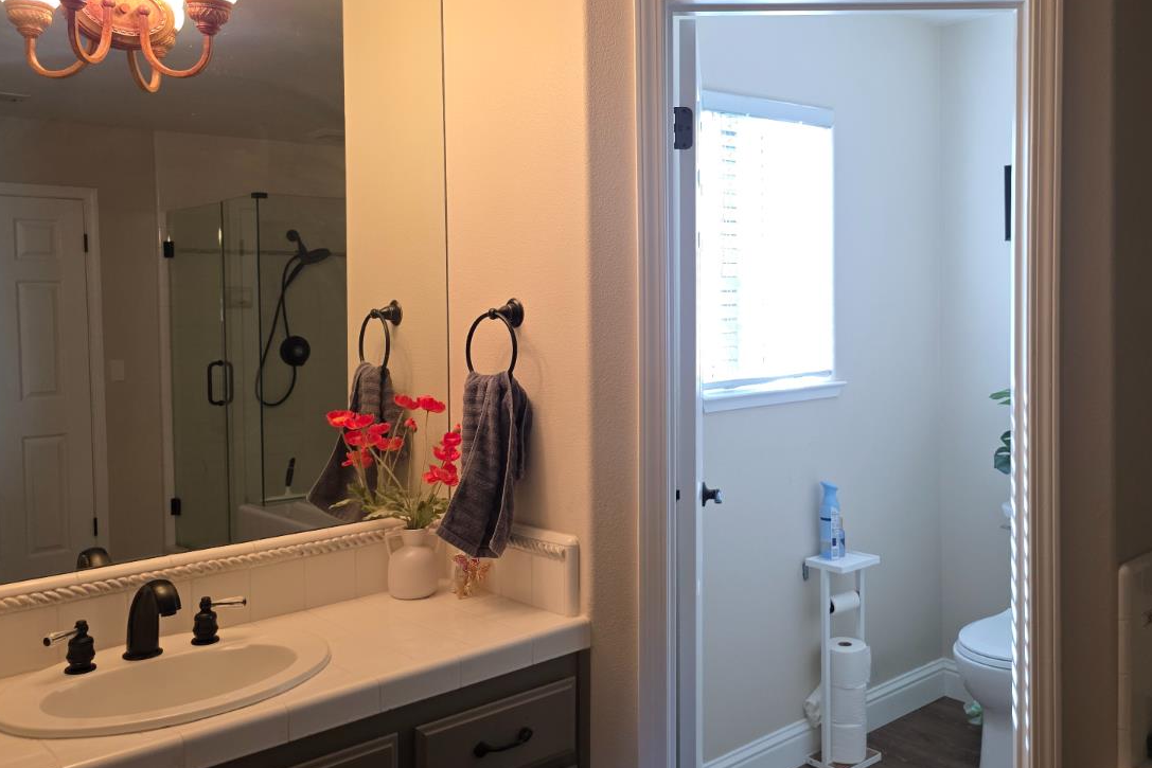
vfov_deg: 39.9
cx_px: 732
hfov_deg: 56.4
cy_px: 318
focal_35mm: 33
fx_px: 1056
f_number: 1.7
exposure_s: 1/120
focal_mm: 6.25
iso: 200
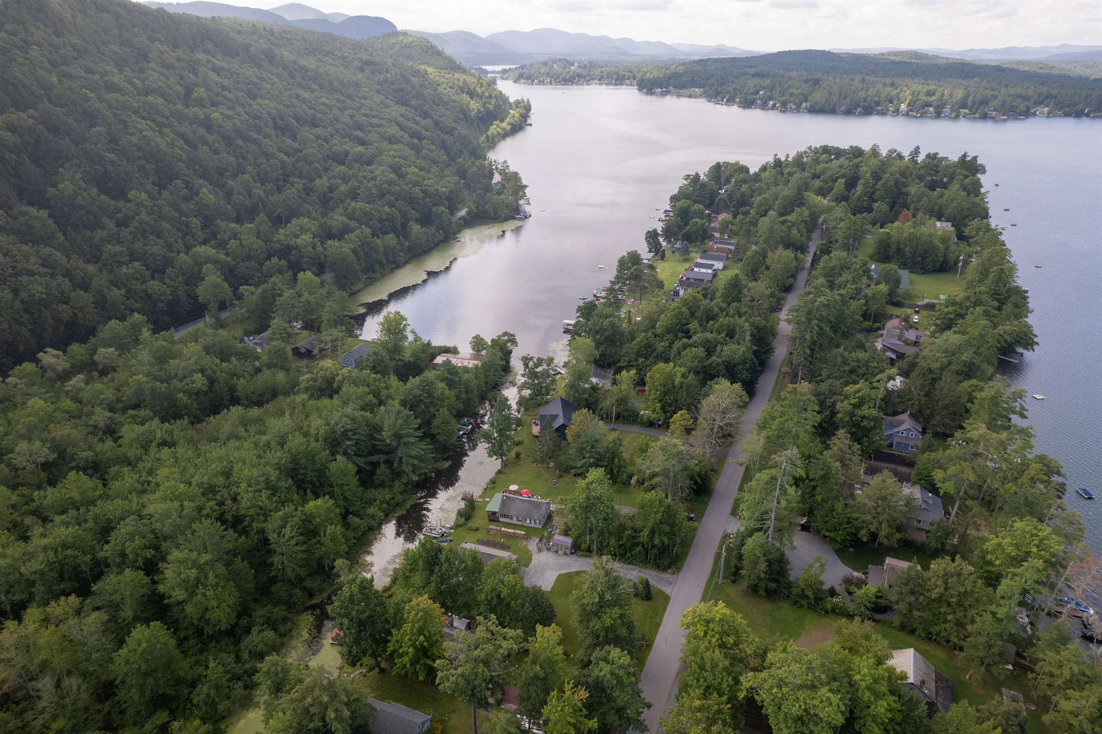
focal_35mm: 22
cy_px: 367
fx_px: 673
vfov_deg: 57.2
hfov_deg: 78.6
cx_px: 551
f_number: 2.8
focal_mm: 8.38
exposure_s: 1/90
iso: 100
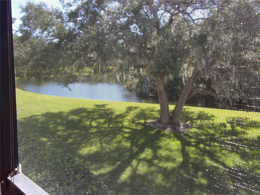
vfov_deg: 49.7
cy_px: 98
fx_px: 210
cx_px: 130
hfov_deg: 63.4
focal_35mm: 28
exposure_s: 1/160
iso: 80
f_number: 3.9
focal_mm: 5.1
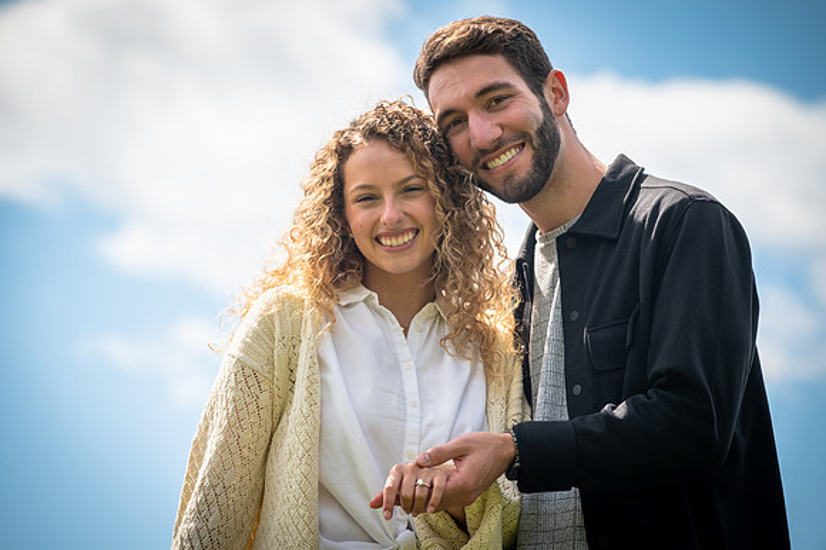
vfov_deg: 6.9
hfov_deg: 10.3
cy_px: 275
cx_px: 413
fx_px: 4586
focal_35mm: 200
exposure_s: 1/320
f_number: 6.3
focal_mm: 200
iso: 100
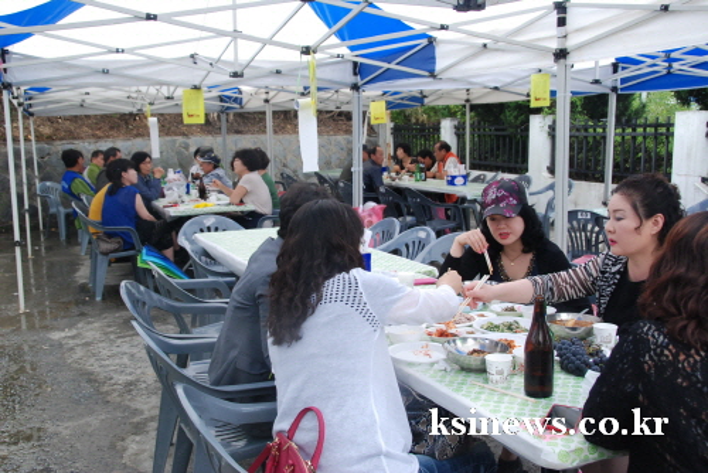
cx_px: 354
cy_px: 236
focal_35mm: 36
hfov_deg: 53.1
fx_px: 708
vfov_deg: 36.9
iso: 800
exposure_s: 1/200
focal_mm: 24
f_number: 7.1
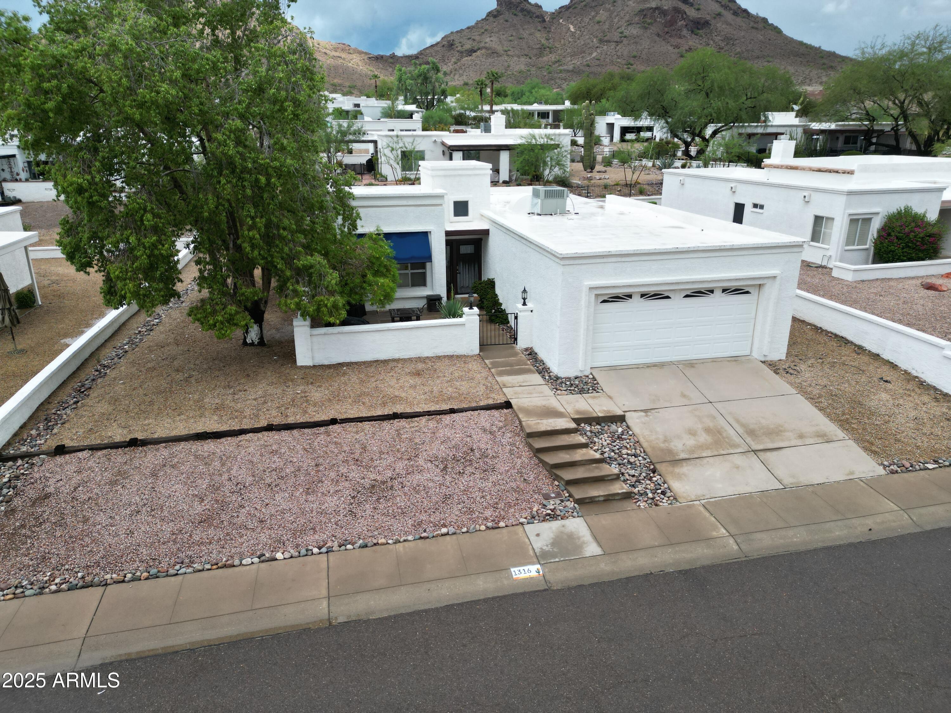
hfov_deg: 71.6
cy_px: 356
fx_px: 659
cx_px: 476
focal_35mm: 24
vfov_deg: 56.8
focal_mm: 6.72
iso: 150
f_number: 1.7
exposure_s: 1/2000
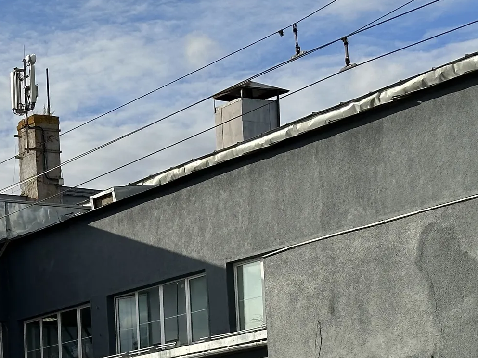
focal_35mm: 116
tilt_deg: +4.2
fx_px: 1602
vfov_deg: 12.5
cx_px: -60
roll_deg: +3.0
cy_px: 422
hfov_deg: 16.4
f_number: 1.78
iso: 64
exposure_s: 1/4545
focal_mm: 6.86
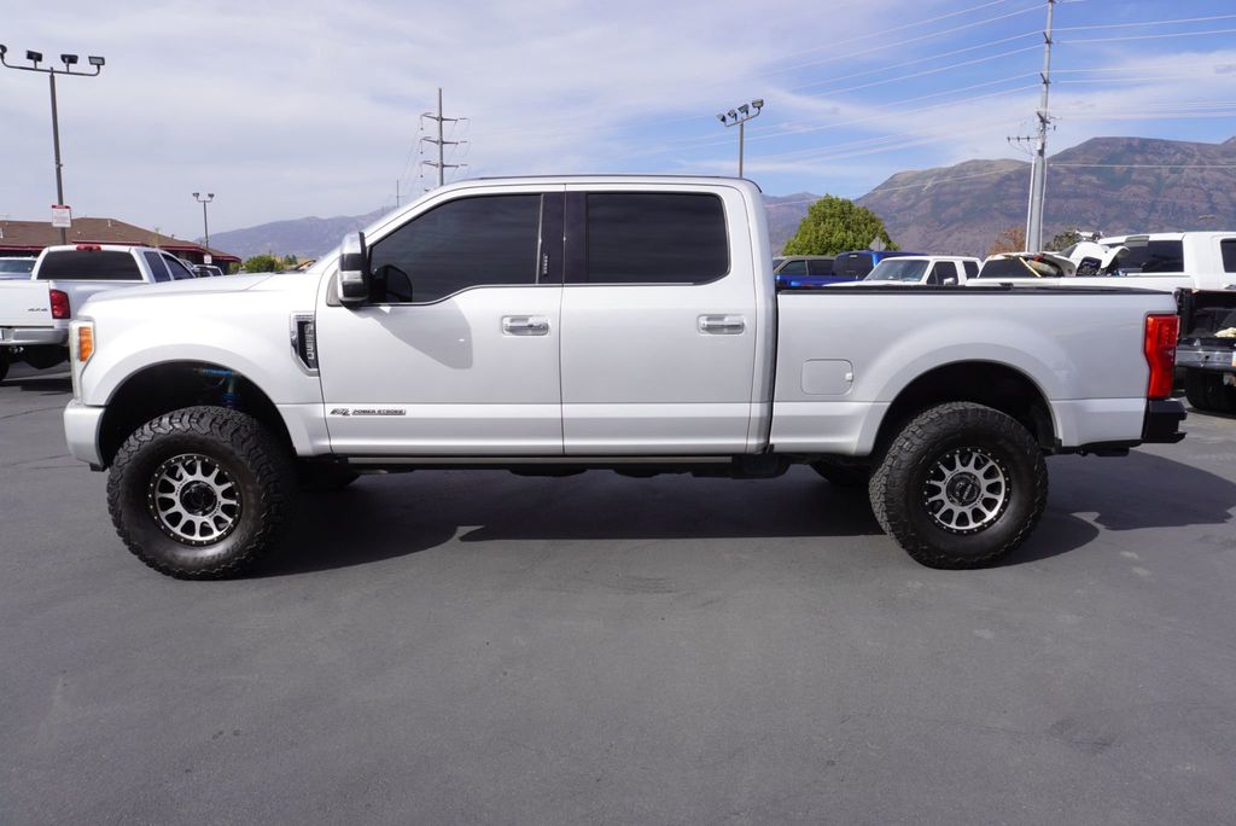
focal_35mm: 24
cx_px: 618
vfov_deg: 53.2
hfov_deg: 73.7
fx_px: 824
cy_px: 413
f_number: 10
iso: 100
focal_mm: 16
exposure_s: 1/160
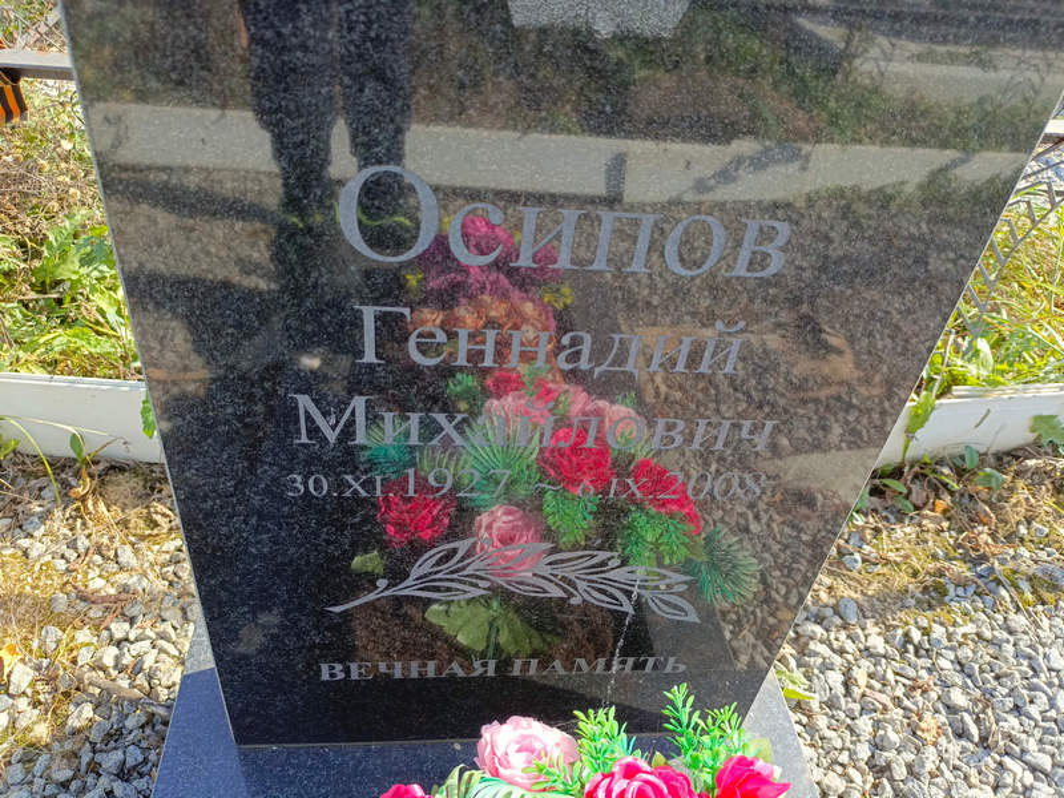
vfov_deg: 54.9
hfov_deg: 69.4
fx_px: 768
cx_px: 532
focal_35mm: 25
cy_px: 399
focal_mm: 4.76
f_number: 1.69
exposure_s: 1/248
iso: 112
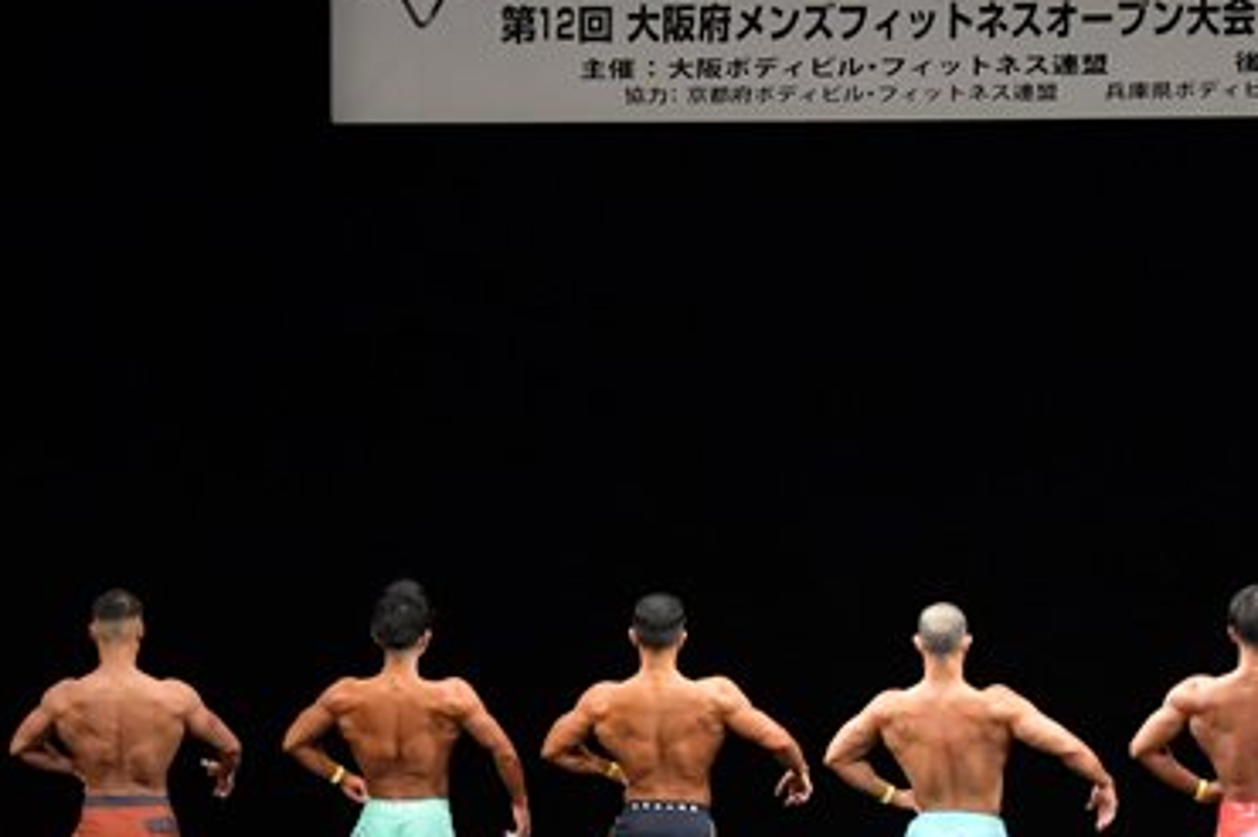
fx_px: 6808
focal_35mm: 195
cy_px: 749
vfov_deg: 7.0
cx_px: 546
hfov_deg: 10.6
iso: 3200
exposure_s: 1/400
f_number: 5.6
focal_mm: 62
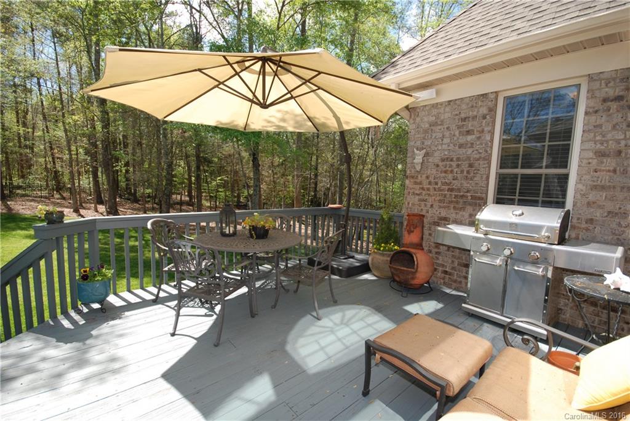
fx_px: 263
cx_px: 315
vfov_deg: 77.4
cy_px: 210
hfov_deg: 100.4
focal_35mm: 15
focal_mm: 10
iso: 200
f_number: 7.1
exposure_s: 1/200
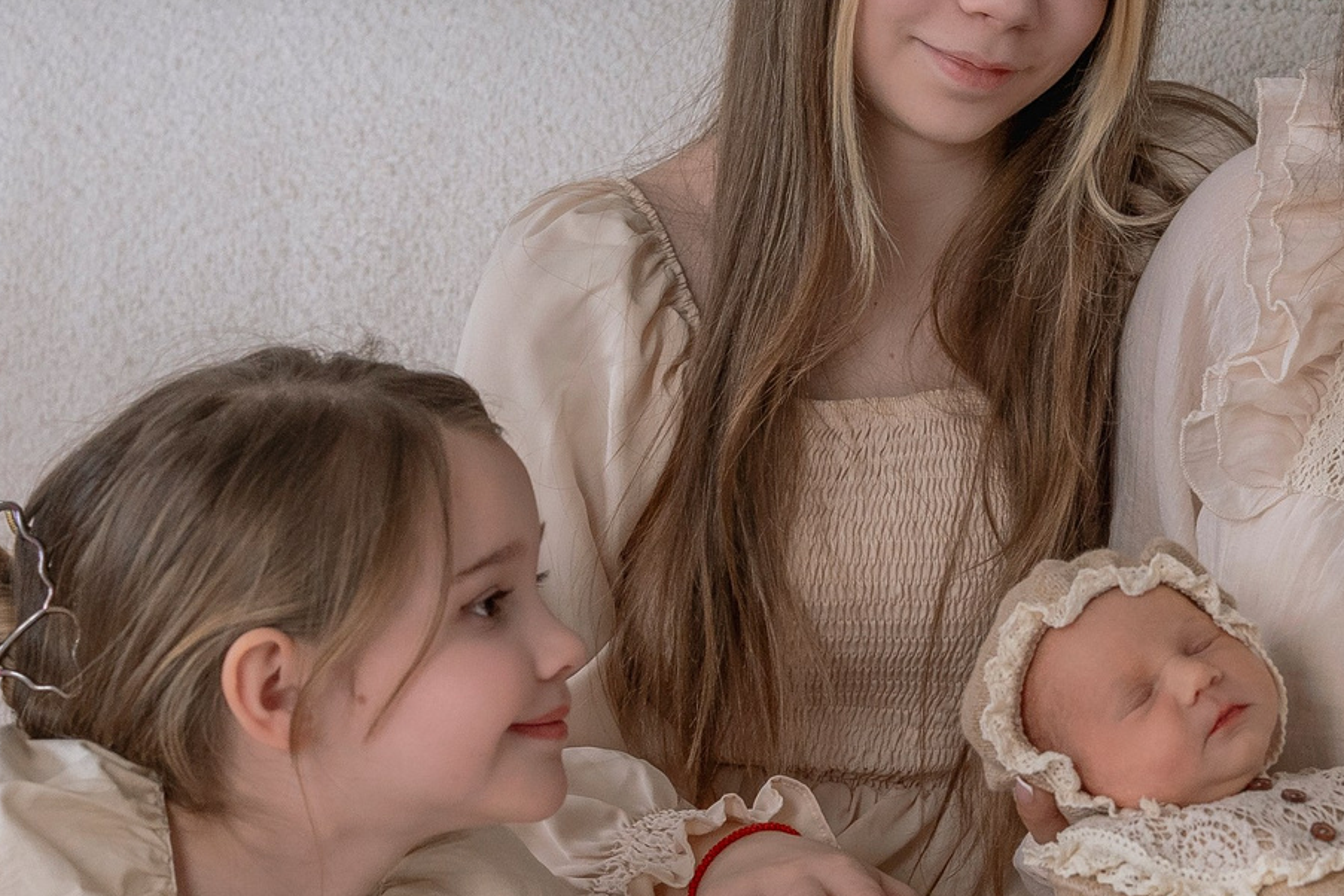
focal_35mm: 139
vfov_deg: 9.9
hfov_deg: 14.6
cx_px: 1228
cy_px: 551
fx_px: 5189
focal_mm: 49
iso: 1000
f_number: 3.5
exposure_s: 1/200
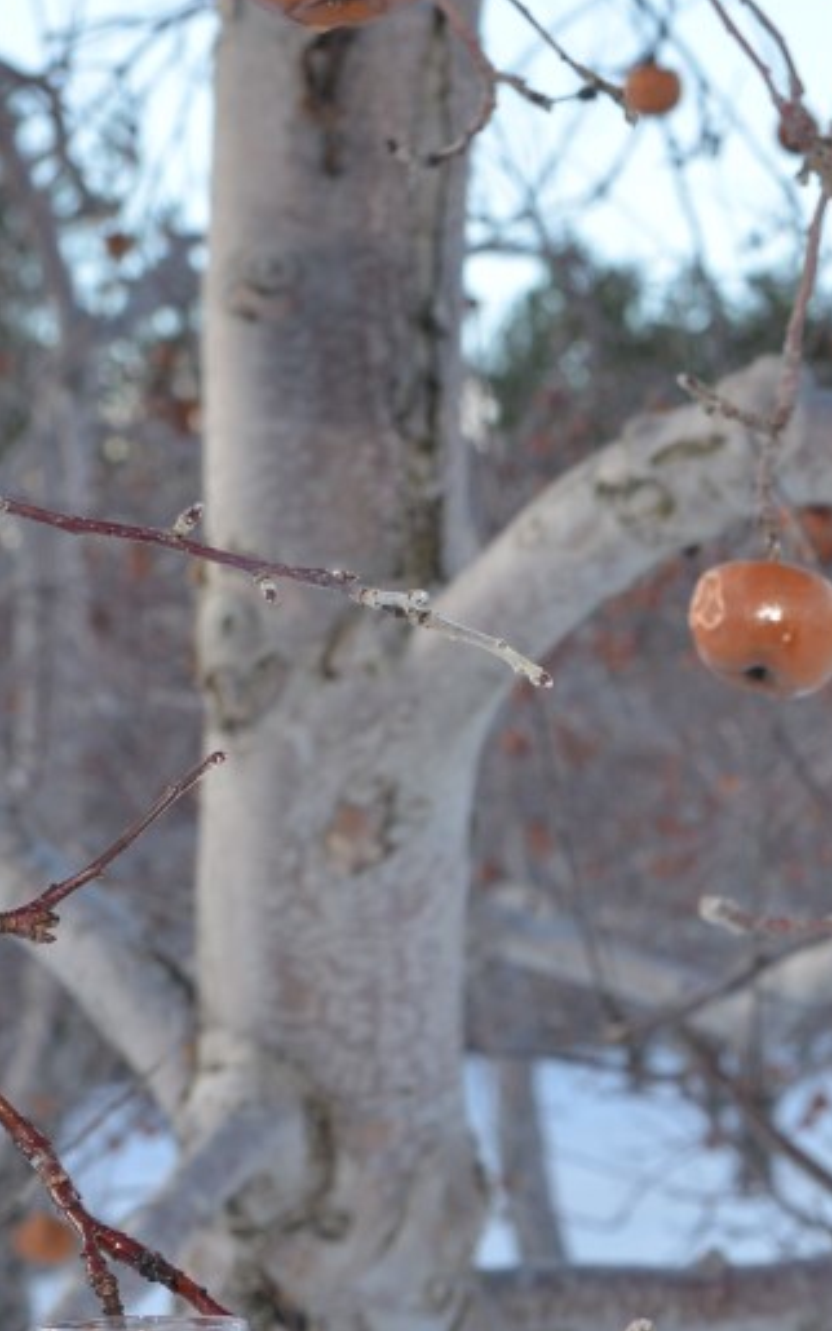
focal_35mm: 141
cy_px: 1116
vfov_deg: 14.7
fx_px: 5114
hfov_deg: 9.2
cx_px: 1054
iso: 200
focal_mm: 44
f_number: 8
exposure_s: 1/160
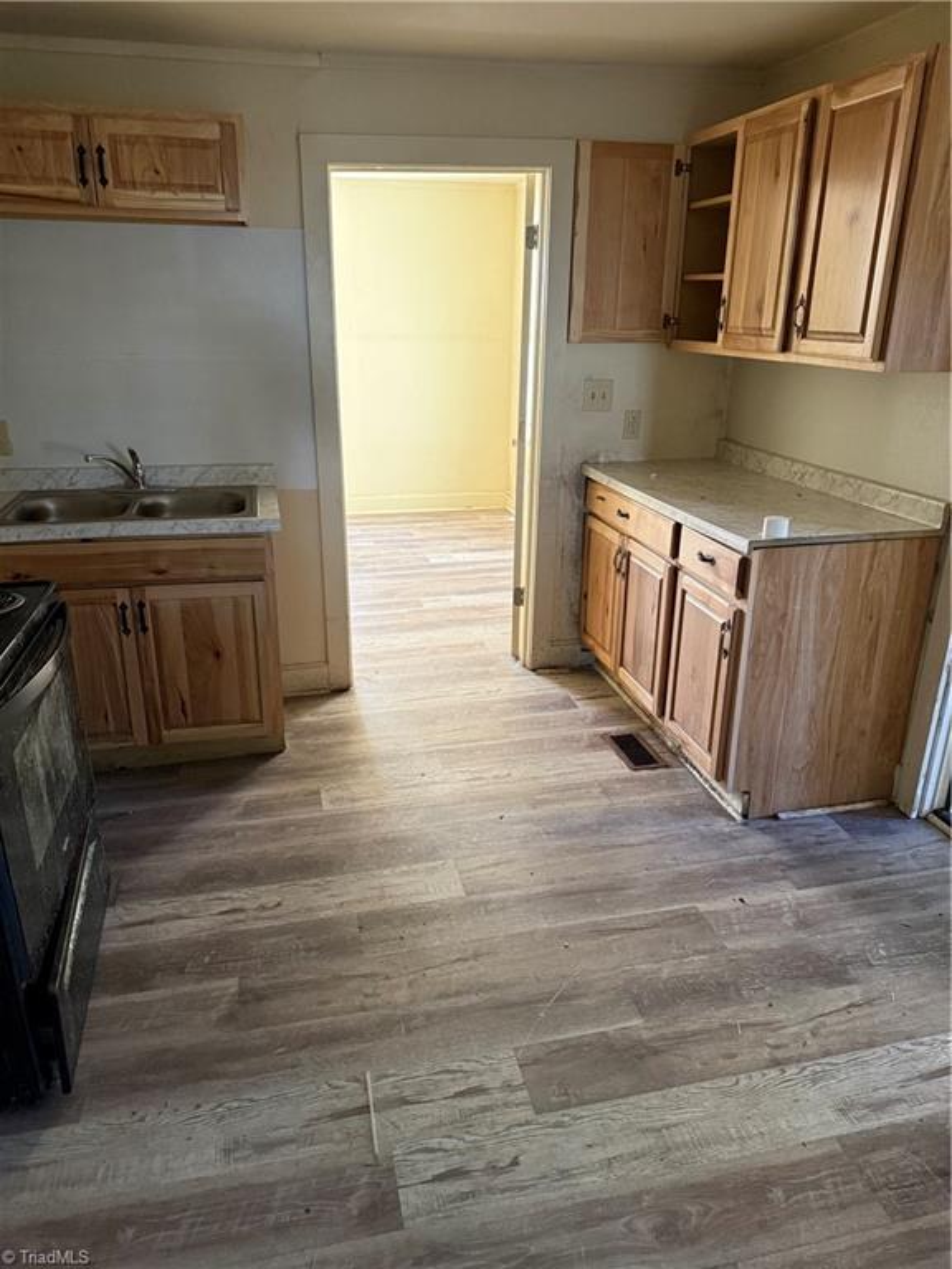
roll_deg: -1.4
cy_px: 634
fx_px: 880
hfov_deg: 56.8
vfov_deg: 71.6
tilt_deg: -20.3
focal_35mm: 24
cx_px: 476
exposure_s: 1/60
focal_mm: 6.76
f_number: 1.78
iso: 500
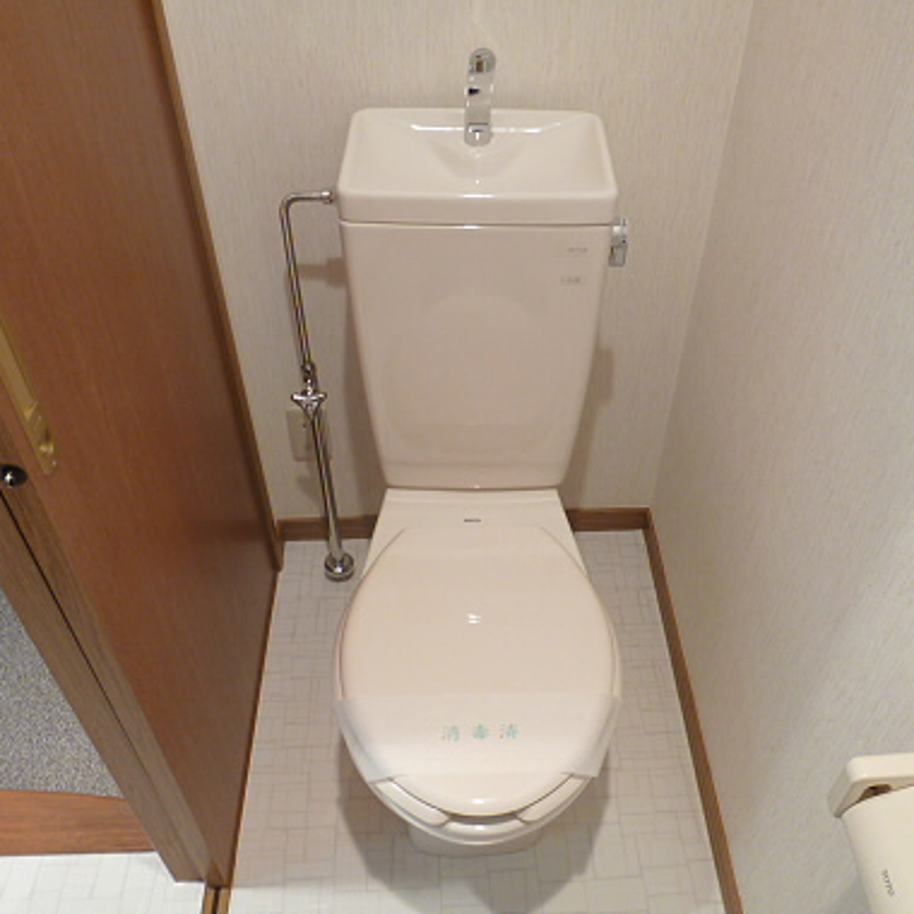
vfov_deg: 55.6
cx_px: 493
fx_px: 866
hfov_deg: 55.6
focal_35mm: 29
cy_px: 457
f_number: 2.5
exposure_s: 1/8
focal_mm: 4.3
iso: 100
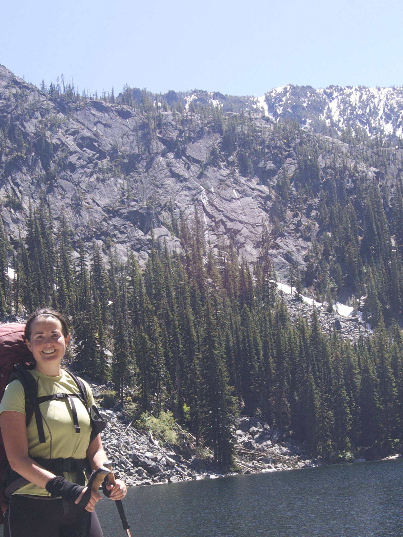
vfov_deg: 28.3
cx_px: 200
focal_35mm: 68
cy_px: 368
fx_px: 1055
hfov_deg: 21.6
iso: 800
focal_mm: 28
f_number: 10
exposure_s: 1/400
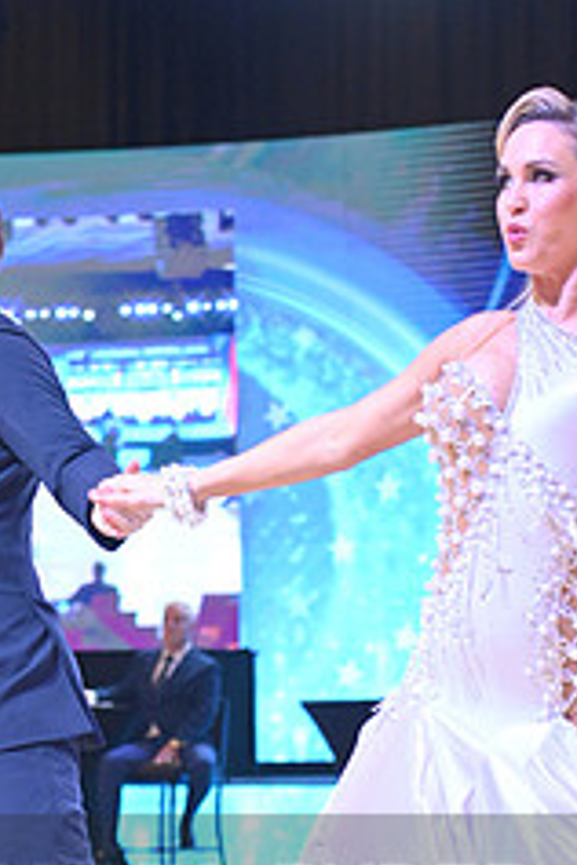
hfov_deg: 7.2
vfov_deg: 10.6
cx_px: 89
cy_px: 938
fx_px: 4592
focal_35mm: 191
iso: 2000
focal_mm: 78
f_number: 4
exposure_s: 1/200
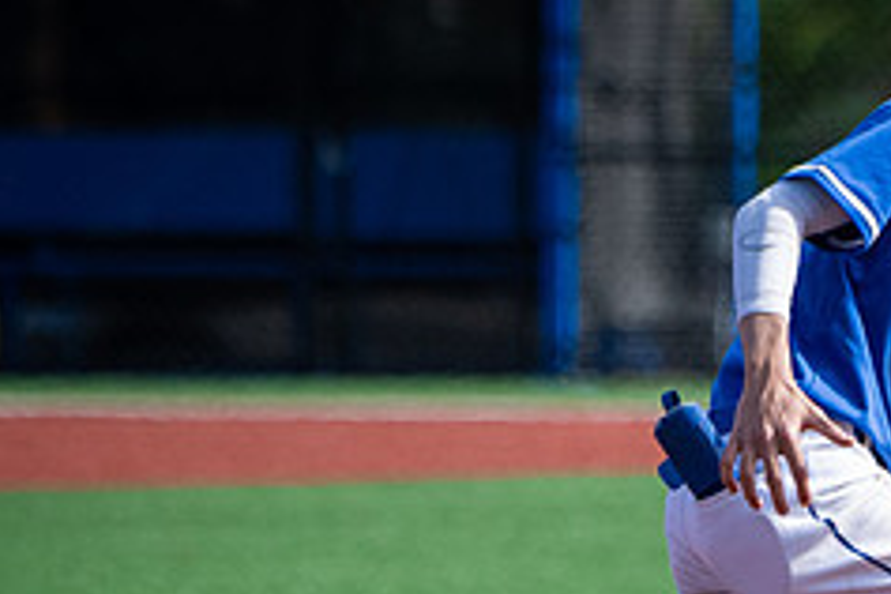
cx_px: 978
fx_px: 28906
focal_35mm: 1168
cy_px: 436
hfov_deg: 1.8
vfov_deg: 1.2
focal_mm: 290
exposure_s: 1/1600
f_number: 5.6
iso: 640
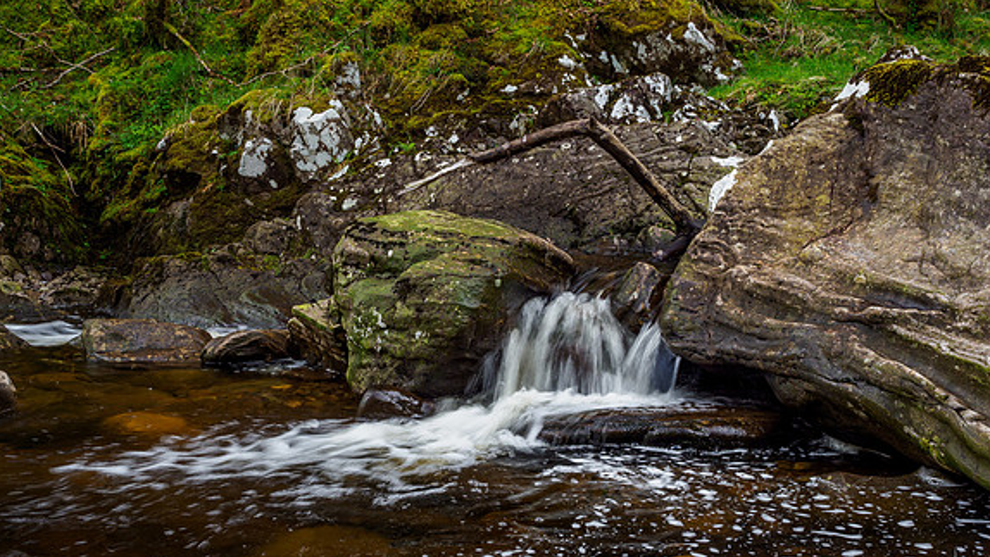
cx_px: 493
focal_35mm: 44
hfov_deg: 46.4
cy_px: 351
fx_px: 1155
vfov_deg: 27.0
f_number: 7.1
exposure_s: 1/13
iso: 200
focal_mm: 20
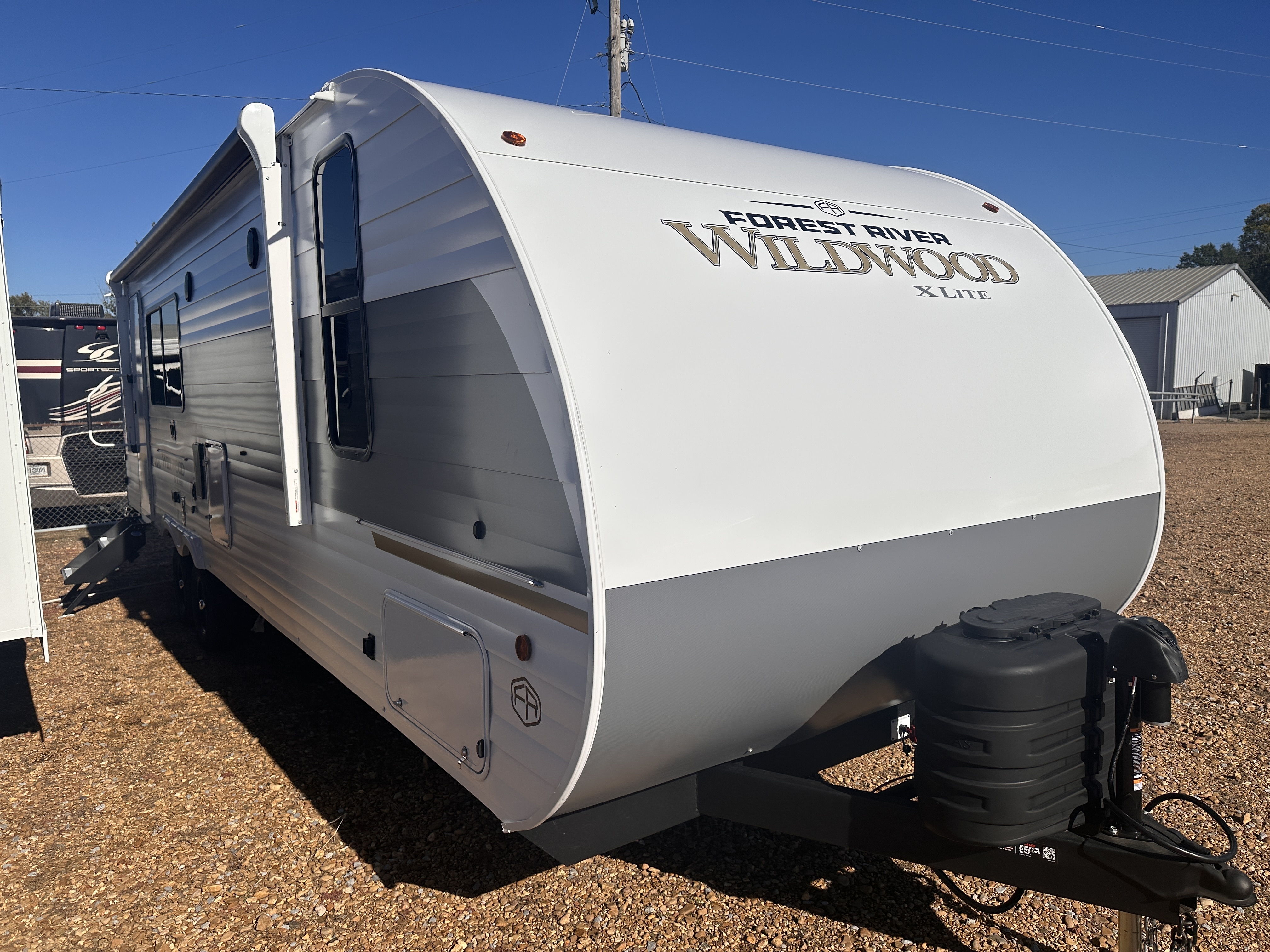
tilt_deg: -6.7
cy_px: 476
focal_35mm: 24
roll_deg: +0.1
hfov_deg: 71.6
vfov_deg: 56.8
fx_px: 881
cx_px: 635
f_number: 1.78
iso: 80
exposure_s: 1/15625
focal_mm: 6.86
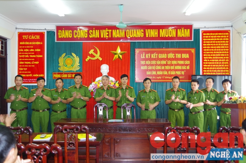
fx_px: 245
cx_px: 123
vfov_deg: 36.7
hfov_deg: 53.2
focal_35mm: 36
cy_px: 82
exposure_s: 1/25
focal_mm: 24
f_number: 4
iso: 400
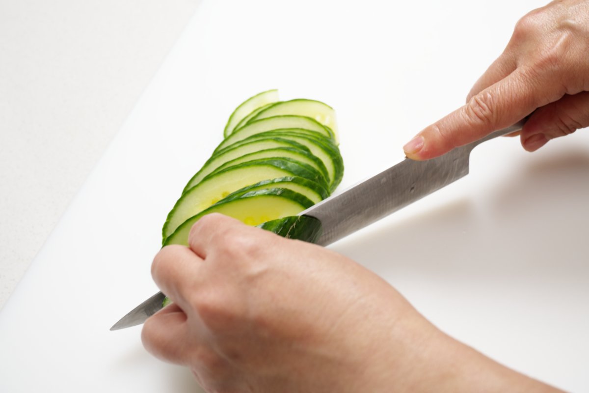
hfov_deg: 36.9
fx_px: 883
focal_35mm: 54
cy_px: 196
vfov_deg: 25.1
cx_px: 294
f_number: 8
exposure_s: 1/160
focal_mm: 54
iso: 200
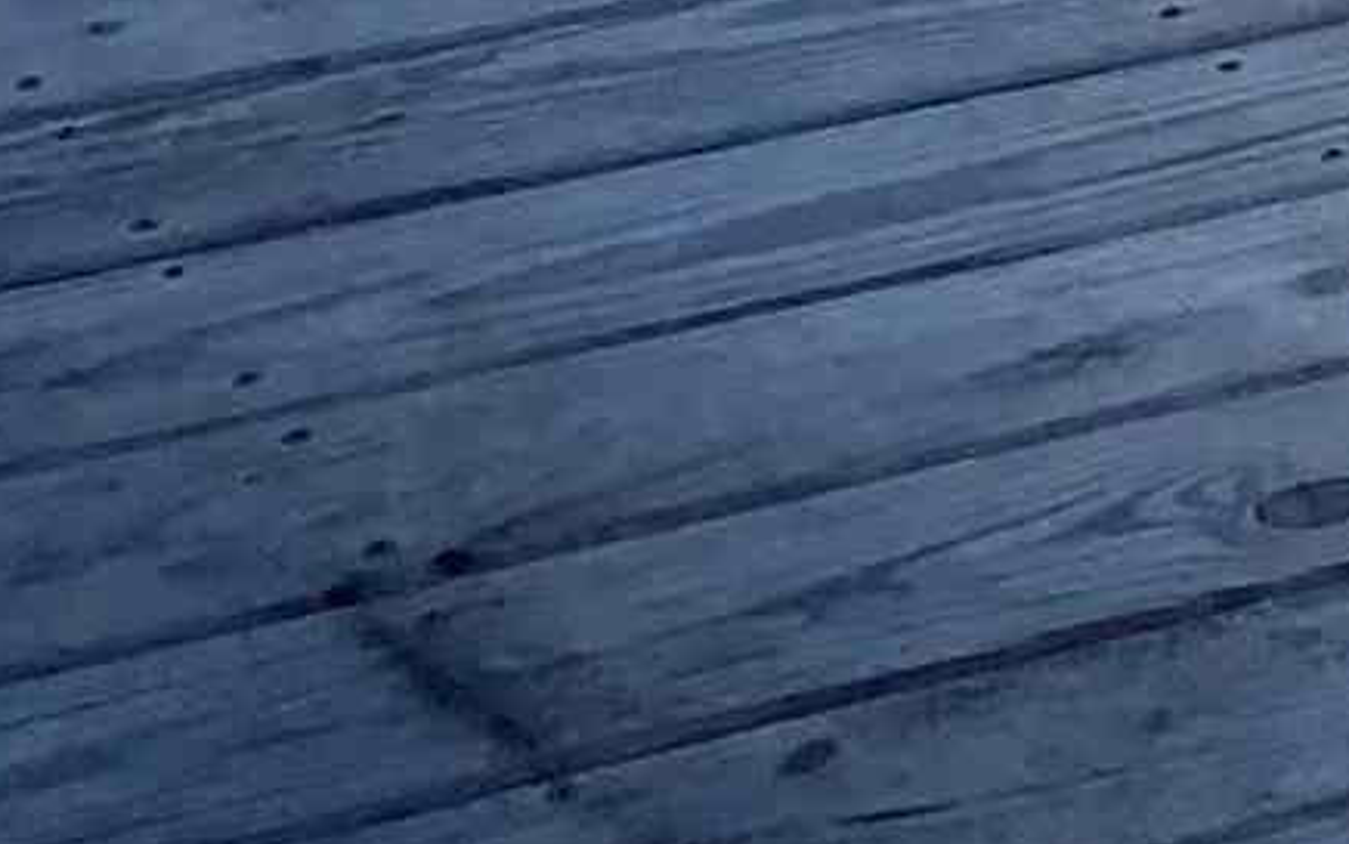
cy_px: -2478
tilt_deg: -1.5
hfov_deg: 9.8
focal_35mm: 194
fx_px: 7136
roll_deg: -5.1
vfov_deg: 5.8
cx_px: 2930
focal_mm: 4.25
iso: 32
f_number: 1.8
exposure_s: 1/3610
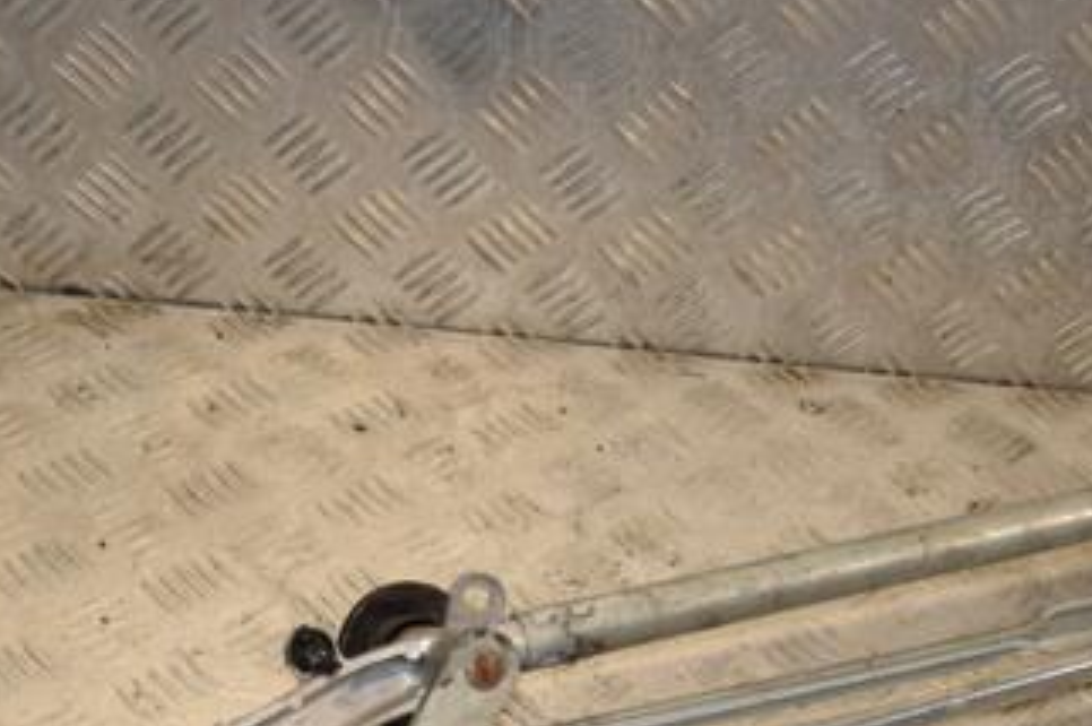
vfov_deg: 19.1
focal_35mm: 70
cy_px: 651
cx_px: 553
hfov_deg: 28.9
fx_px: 2119
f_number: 8
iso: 800
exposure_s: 1/200
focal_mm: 25
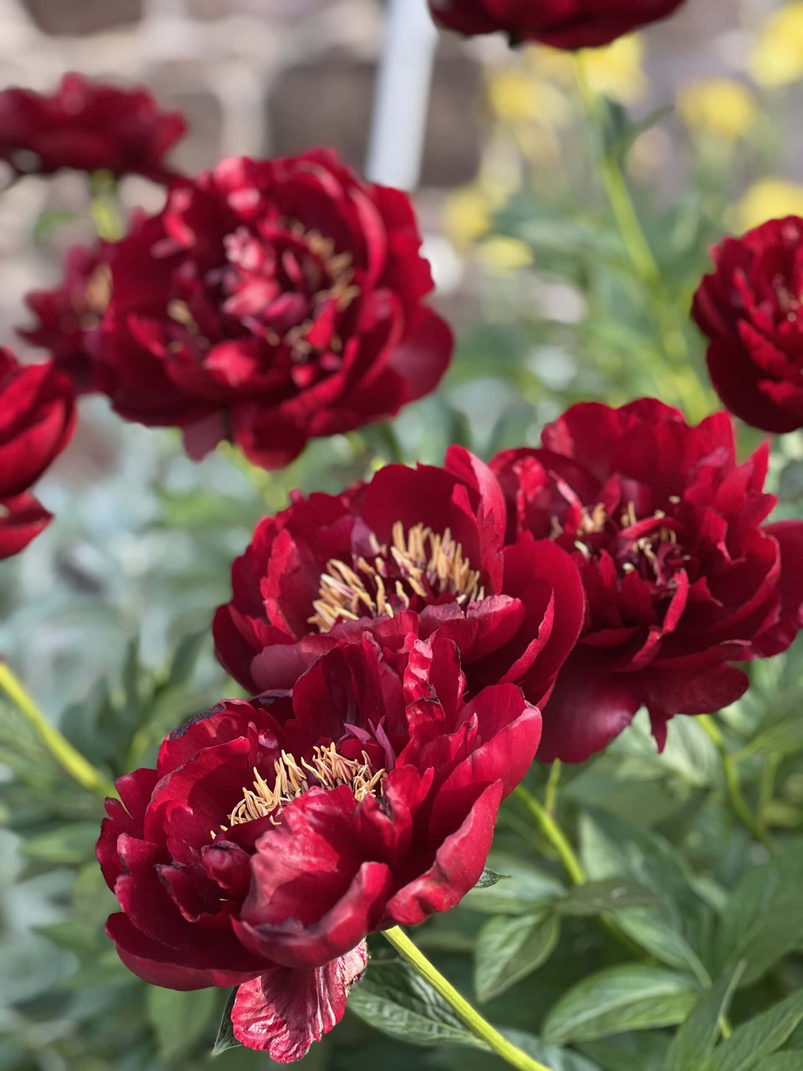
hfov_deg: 19.1
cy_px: 536
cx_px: 402
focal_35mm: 77
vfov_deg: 25.3
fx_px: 2382
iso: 100
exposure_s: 1/121
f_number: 2.8
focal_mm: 9
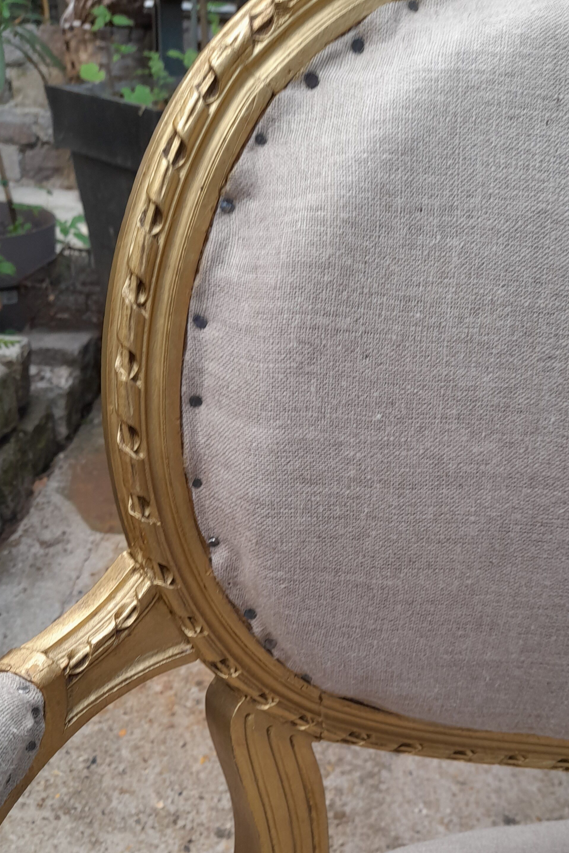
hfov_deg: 36.7
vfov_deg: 52.6
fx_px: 853
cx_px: 345
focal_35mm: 36
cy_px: 529
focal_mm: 4.6
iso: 32
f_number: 2
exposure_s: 1/50
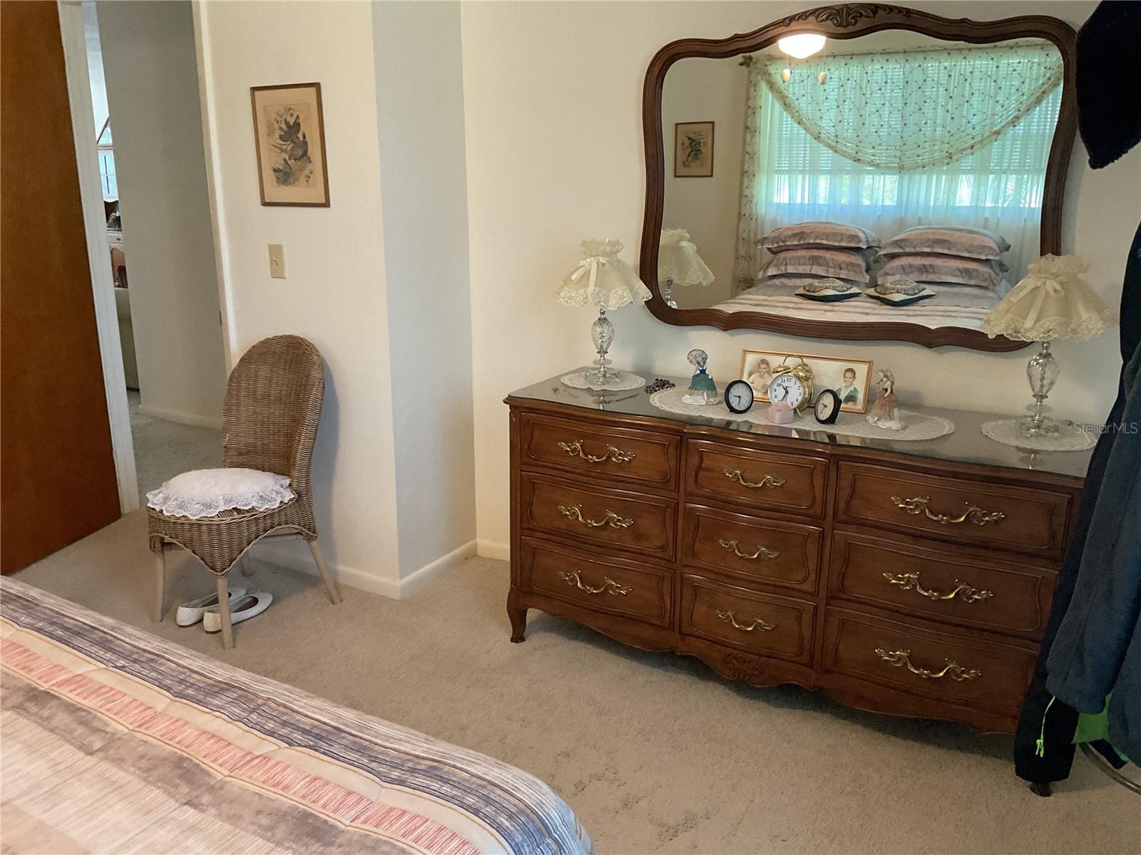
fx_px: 956
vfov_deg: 48.2
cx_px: 570
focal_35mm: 29
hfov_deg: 61.7
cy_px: 428
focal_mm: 3
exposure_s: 1/60
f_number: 1.8
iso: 200
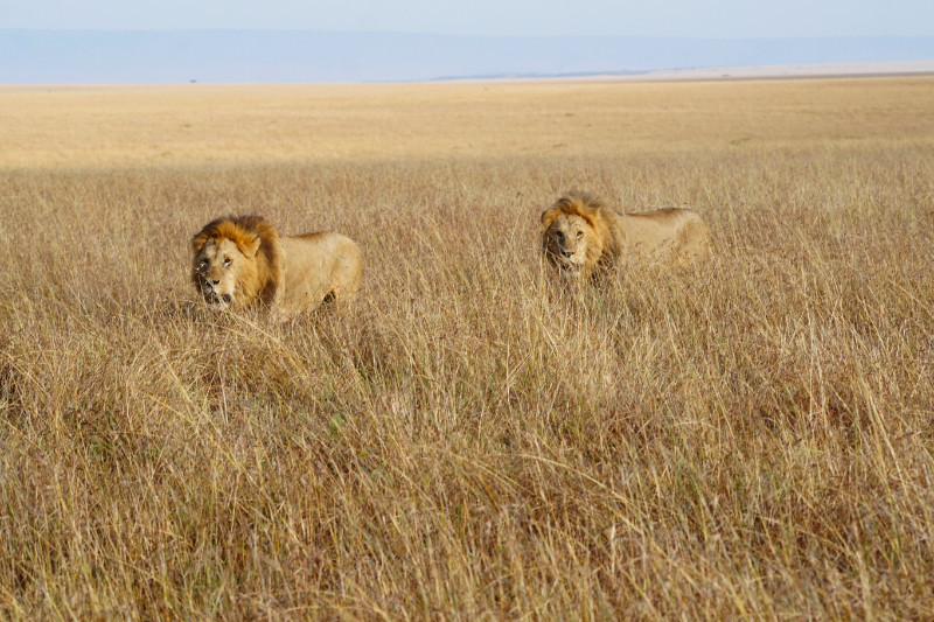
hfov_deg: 13.4
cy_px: 311
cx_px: 467
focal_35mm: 153
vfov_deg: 9.0
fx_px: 3968
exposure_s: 1/160
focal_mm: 102
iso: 100
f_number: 8
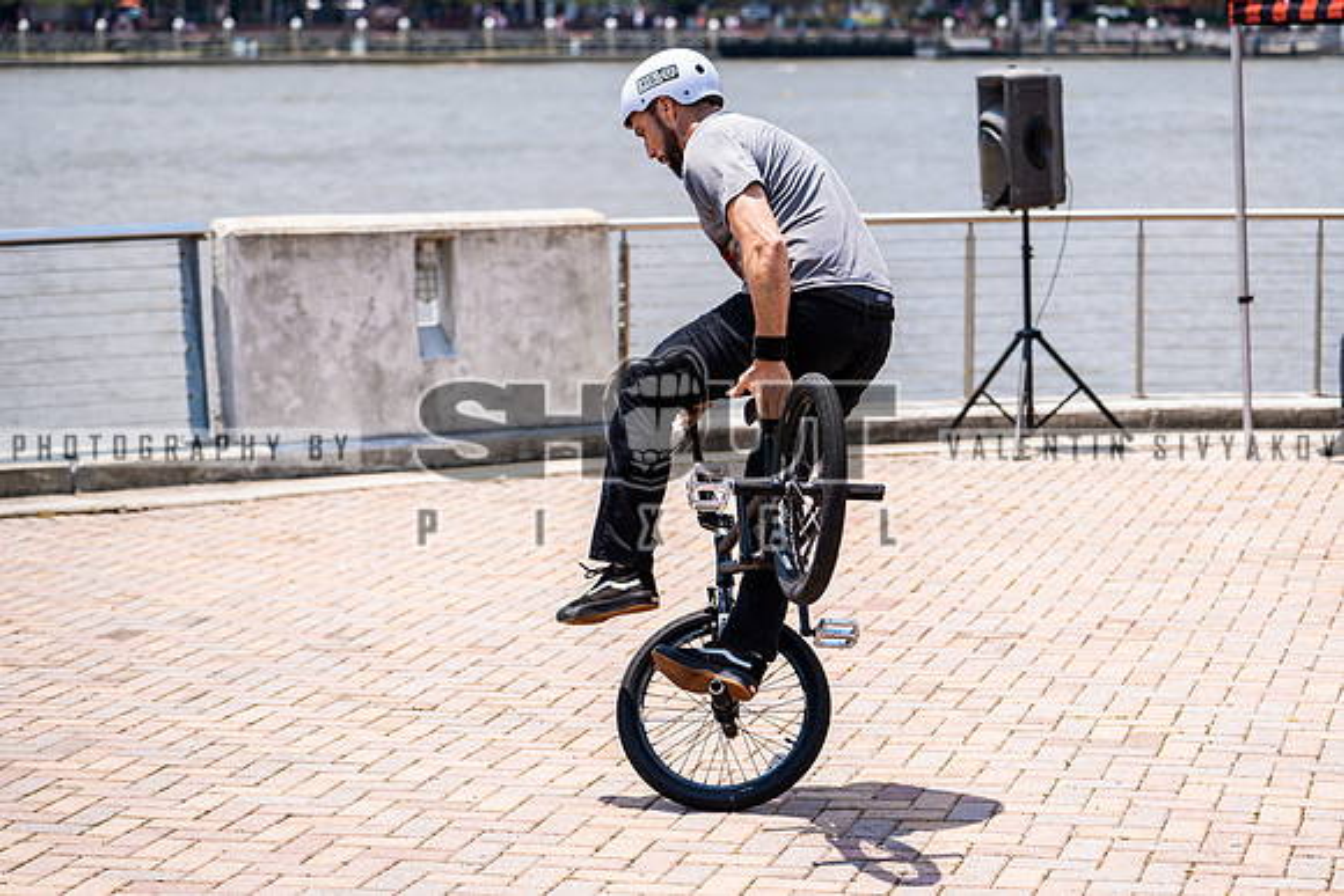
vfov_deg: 14.8
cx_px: 877
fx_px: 3446
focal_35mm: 92
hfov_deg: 22.0
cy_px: 377
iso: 125
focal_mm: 70
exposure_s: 1/2000
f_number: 3.2
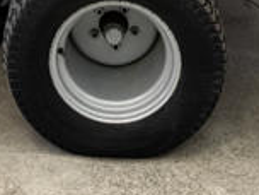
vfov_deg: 10.1
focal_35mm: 126
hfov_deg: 15.5
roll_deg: -0.8
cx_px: 49
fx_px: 943
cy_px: -284
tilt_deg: -13.0
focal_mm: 6.76
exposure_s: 1/120
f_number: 1.78
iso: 80
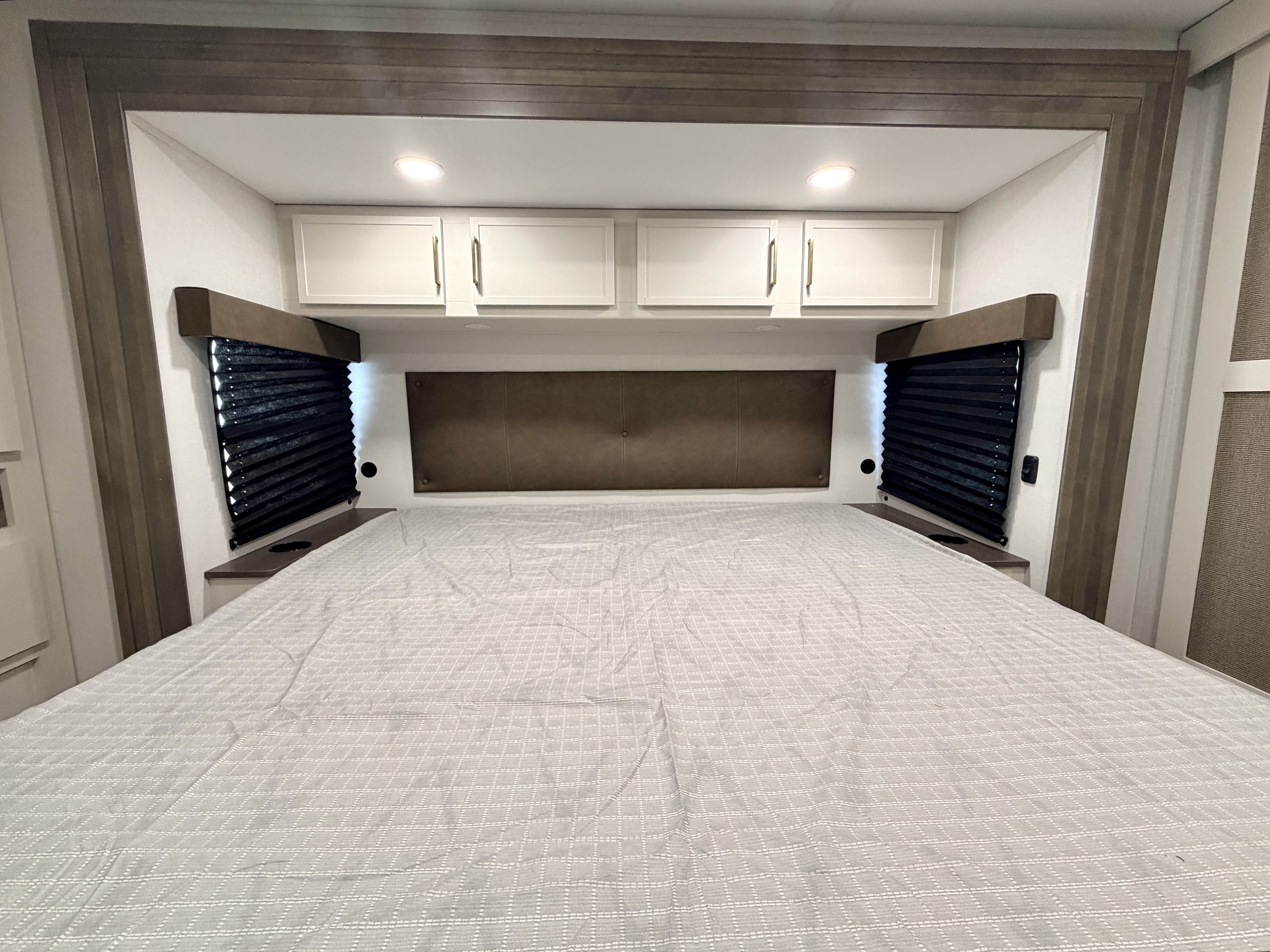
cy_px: 476
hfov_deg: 102.1
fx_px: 514
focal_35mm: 14
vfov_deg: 85.7
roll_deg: +0.2
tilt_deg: -11.7
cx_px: 635
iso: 250
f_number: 2.2
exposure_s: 1/64
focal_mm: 2.22
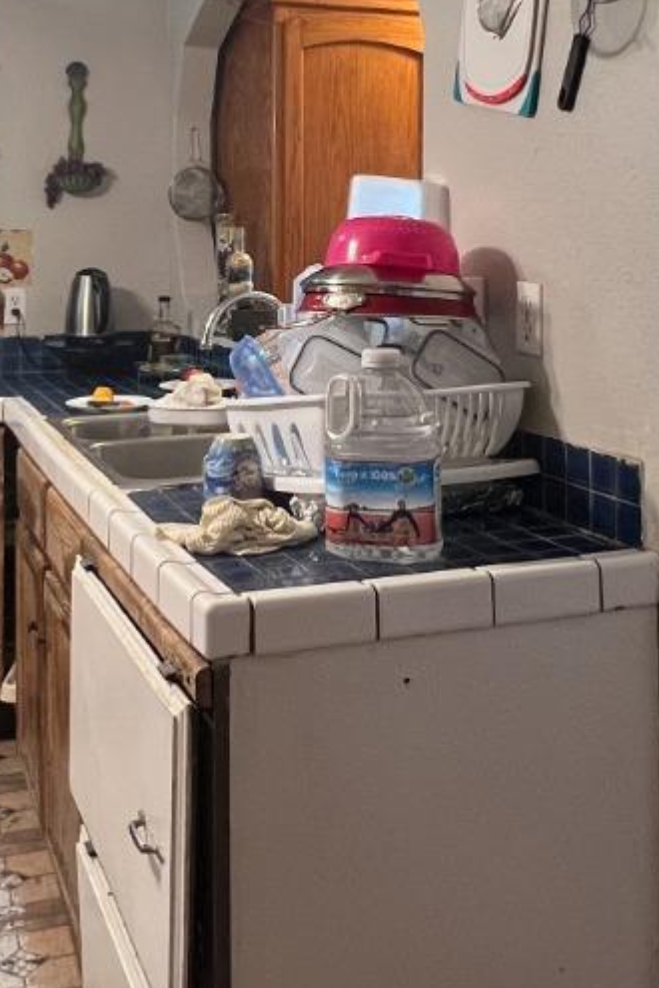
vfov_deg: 45.6
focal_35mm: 41
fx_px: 1126
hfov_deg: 32.6
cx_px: 294
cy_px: 239
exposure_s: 1/60
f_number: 1.8
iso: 250
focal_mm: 1.57
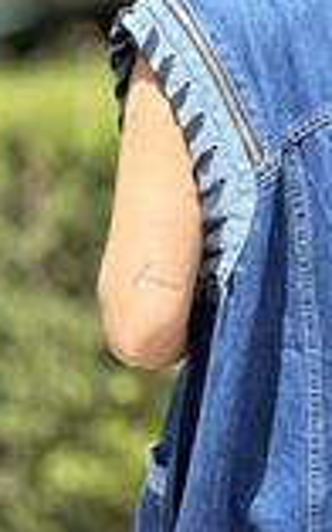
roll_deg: -1.9
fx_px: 3115
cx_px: 322
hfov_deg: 6.1
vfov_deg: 9.8
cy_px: 178
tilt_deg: -4.6
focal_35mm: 215
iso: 25
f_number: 2.8
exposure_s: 1/209
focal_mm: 9
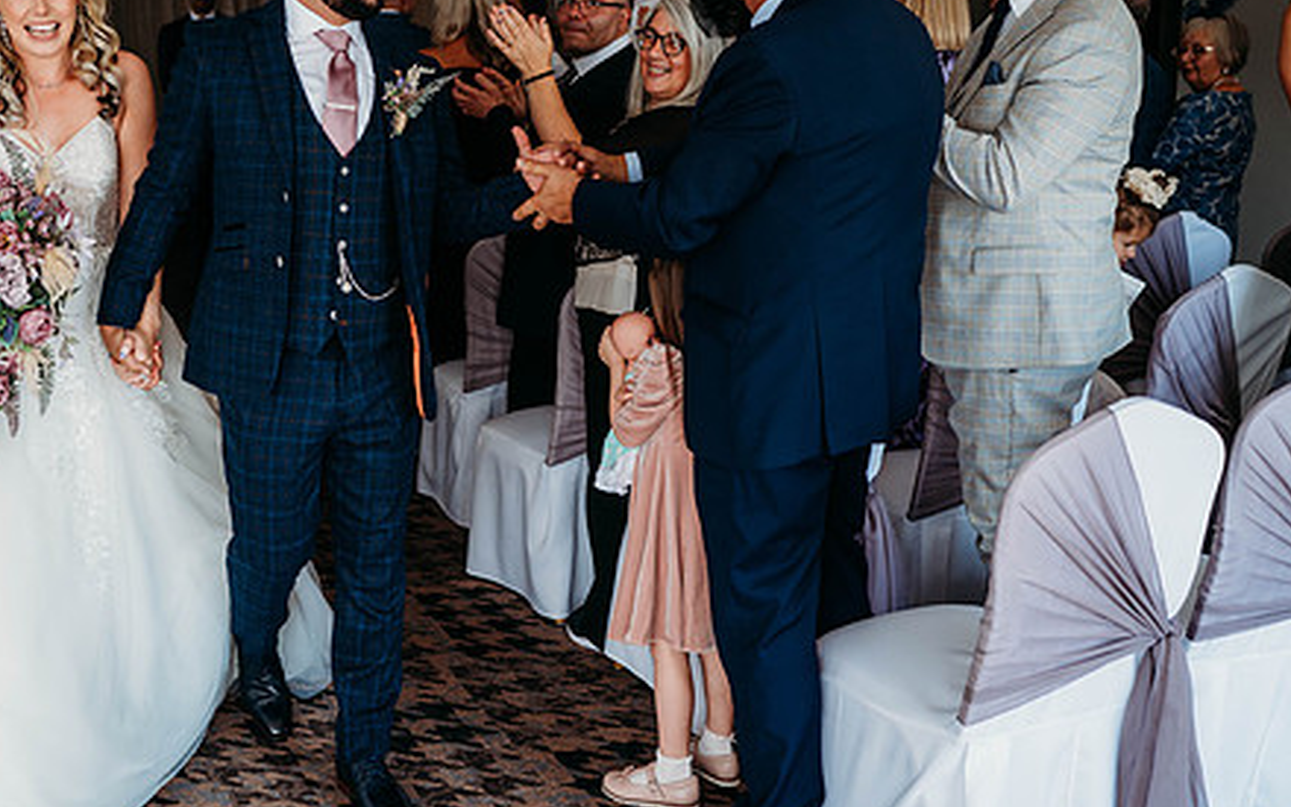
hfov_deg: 42.3
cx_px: 478
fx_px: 1654
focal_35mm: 47
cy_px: 379
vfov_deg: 27.4
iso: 400
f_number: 2.8
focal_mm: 35
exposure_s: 1/800
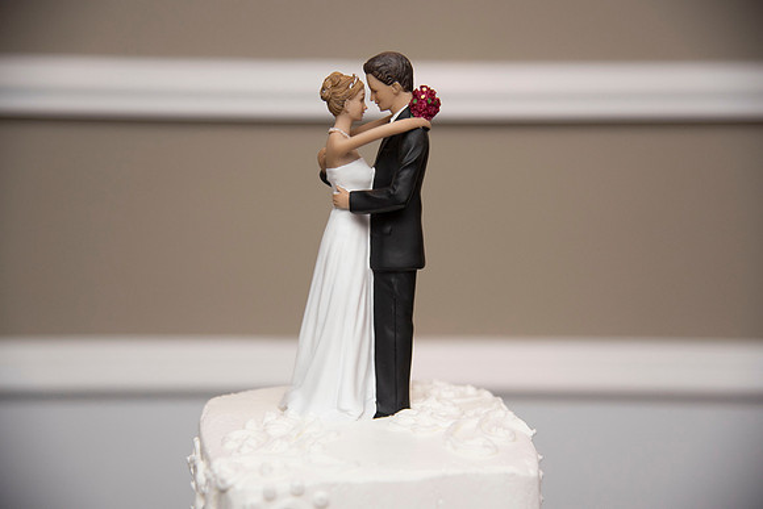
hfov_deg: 30.5
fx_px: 1399
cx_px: 382
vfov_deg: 20.6
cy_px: 254
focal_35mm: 66
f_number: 4
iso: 2000
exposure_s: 1/125
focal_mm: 66
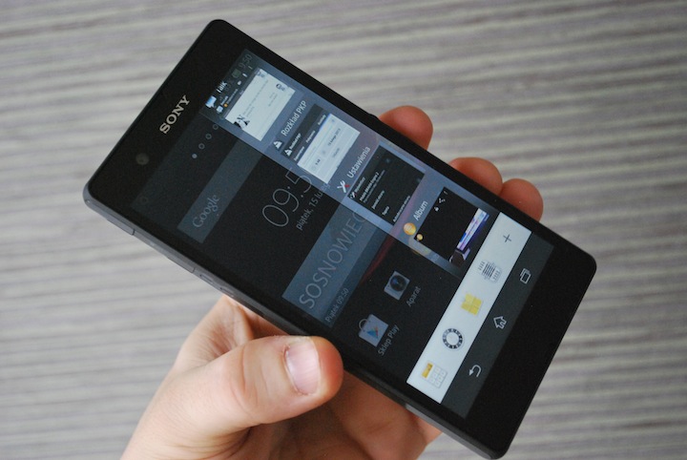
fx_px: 1204
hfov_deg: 31.9
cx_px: 344
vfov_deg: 21.6
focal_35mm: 63
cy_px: 230
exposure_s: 1/15
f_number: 5.3
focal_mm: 42
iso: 1600
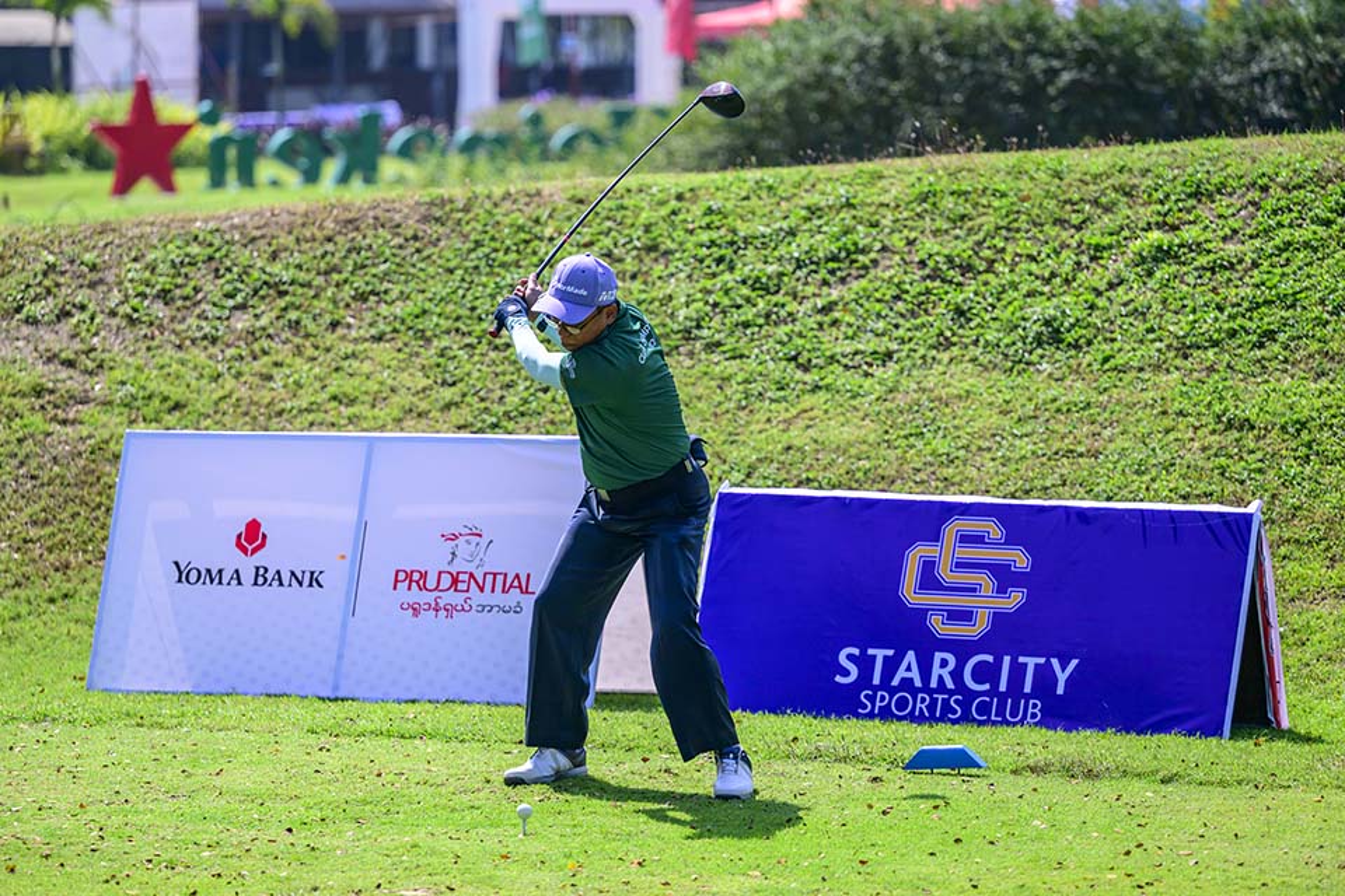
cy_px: 448
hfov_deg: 13.7
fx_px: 5604
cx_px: 672
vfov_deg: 9.1
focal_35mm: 150
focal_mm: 150
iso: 400
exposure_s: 1/6400
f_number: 2.8
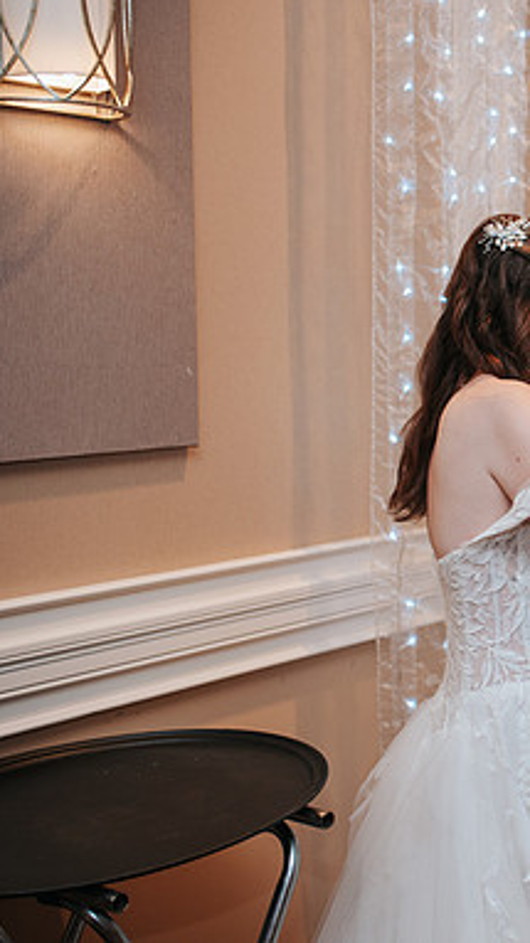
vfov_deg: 34.9
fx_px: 1501
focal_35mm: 60
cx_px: 713
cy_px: 462
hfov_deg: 18.5
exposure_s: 1/160
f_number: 2.8
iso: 800
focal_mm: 35
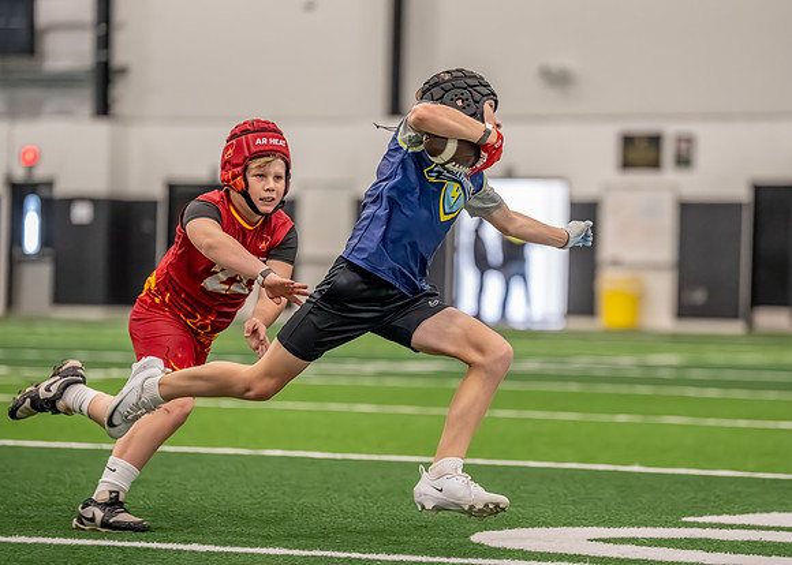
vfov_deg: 8.8
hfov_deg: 12.3
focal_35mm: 164
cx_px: 463
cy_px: 289
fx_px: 3684
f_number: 2.8
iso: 6400
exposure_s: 1/1000
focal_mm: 143
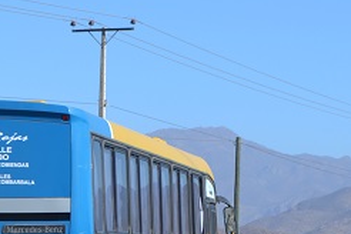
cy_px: 278
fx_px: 2207
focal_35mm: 226
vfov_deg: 6.0
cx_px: 156
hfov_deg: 9.1
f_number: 8
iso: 100
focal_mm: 55
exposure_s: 1/250
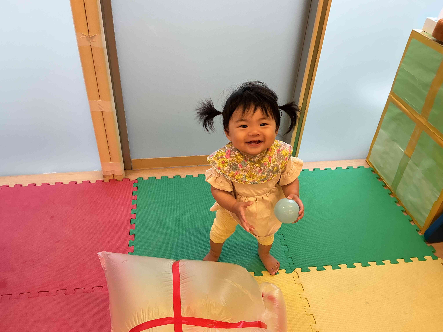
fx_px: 371
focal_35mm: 29
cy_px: 166
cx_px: 222
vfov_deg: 48.2
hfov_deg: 61.7
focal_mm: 3
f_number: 1.8
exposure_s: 1/120
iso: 40
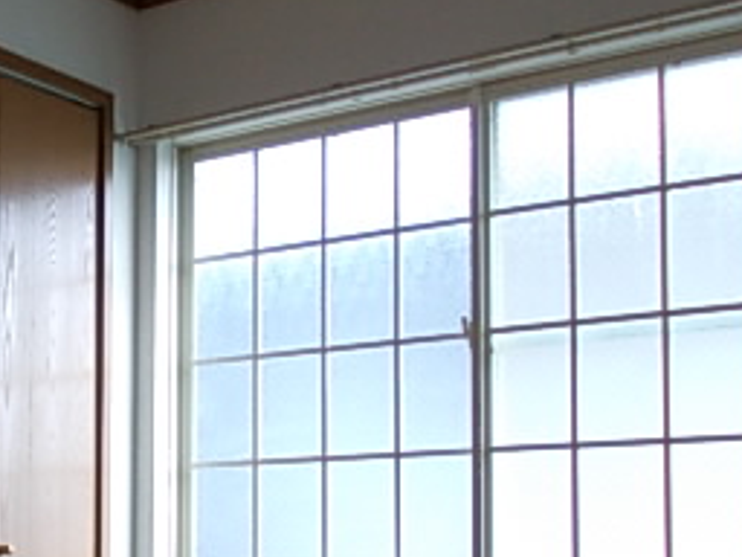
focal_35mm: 70
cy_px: 496
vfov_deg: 20.6
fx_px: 1500
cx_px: -14
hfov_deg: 26.2
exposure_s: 1/25
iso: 125
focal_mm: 4
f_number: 2.7
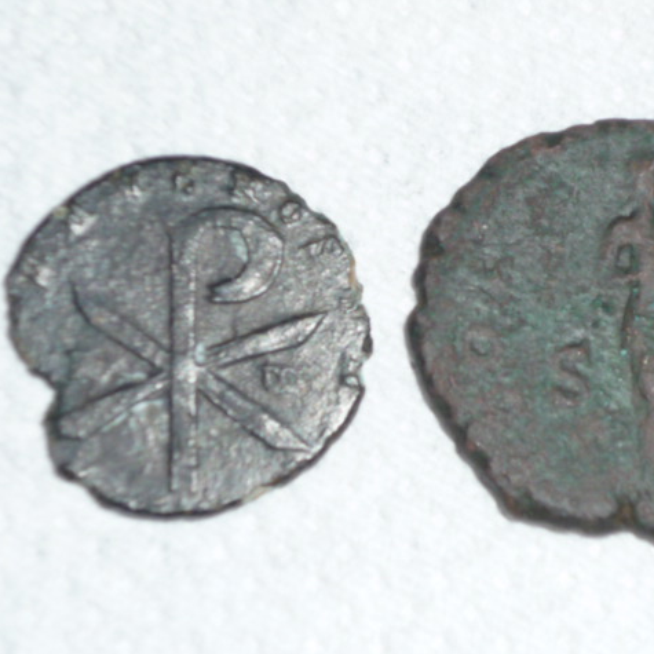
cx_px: 435
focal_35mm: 137
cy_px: 326
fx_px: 2928
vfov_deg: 12.7
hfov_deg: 12.7
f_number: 4.9
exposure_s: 1/40
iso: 100
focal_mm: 11.3
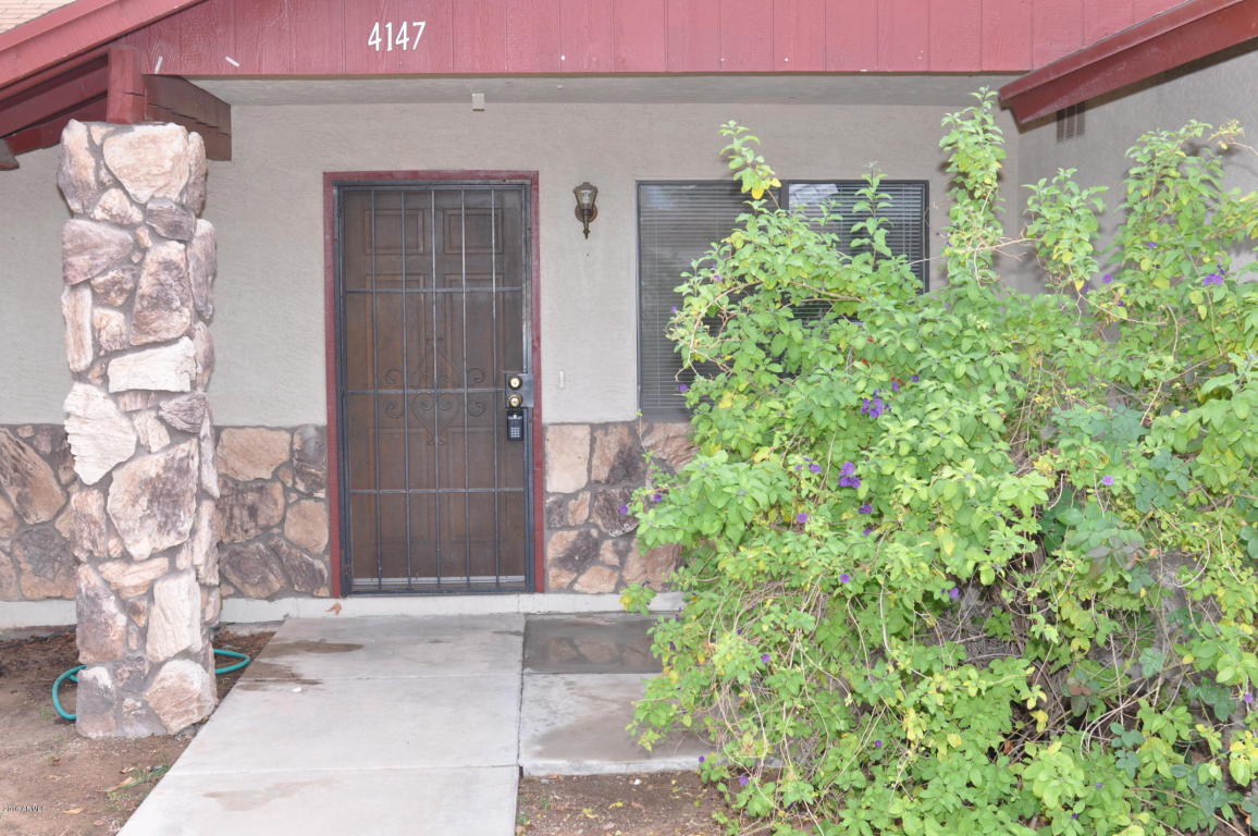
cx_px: 629
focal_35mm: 42
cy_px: 418
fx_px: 1466
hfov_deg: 46.4
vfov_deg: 31.8
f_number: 4
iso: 400
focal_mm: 28
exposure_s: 1/60
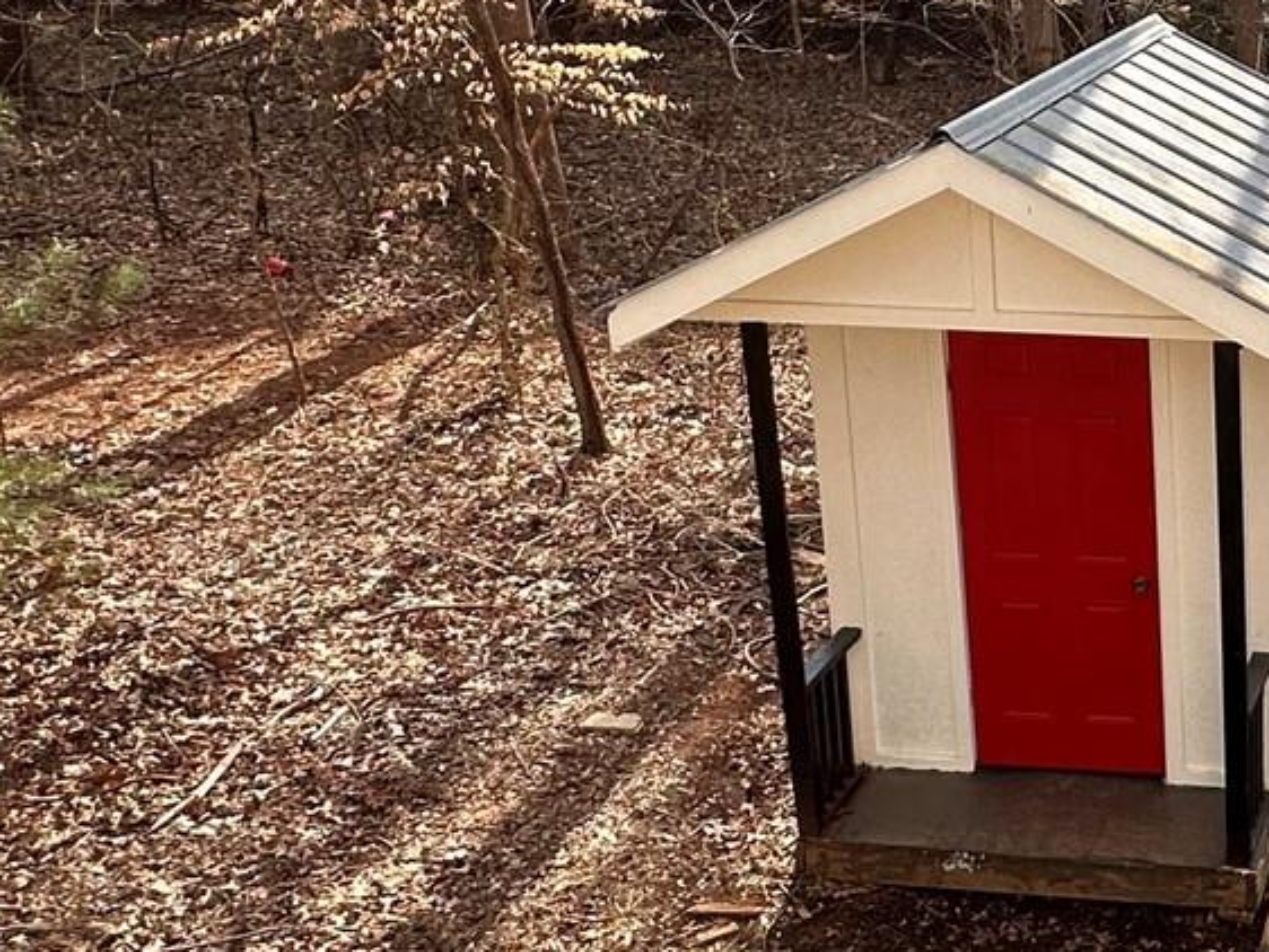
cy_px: 219
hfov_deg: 32.6
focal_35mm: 51
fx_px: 1870
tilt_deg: -14.1
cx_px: 1418
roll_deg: +0.5
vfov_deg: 28.1
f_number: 2.2
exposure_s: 1/567
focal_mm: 2.22
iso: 40
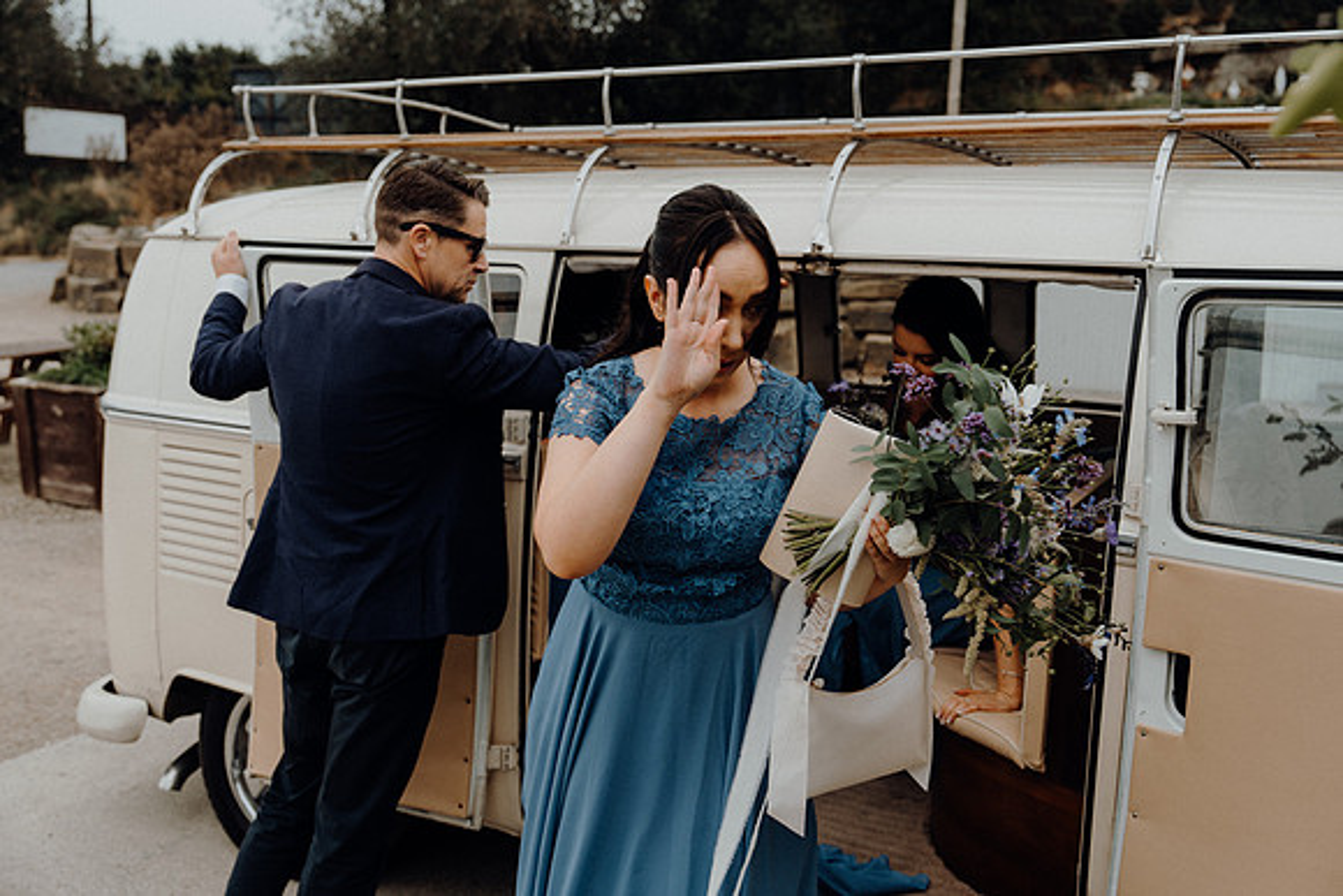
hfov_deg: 57.2
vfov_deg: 40.0
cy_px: 448
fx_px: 1231
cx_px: 672
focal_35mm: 33
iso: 125
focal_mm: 33
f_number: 3.5
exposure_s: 1/200
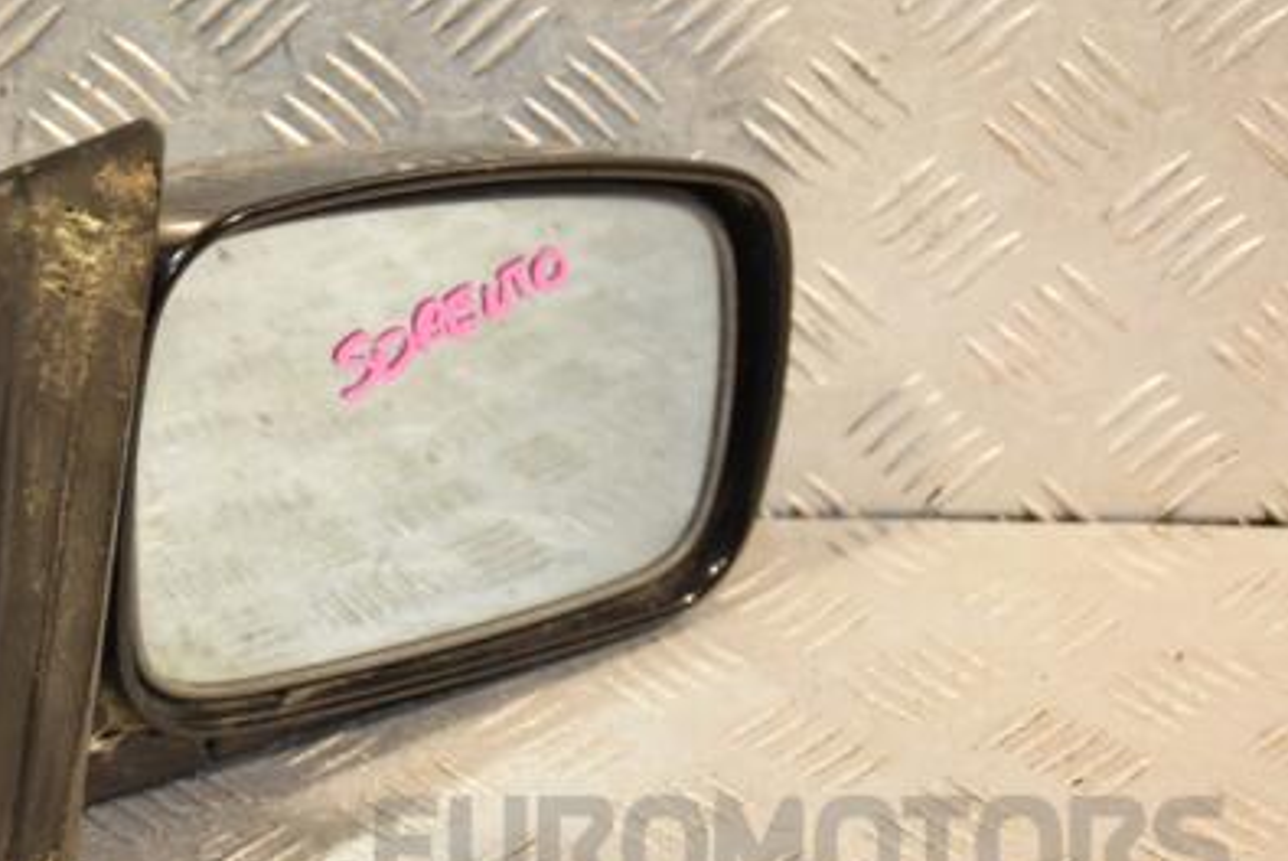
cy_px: 411
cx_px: 313
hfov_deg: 15.4
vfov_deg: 10.4
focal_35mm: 132
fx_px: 4726
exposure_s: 1/160
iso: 800
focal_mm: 58
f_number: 5
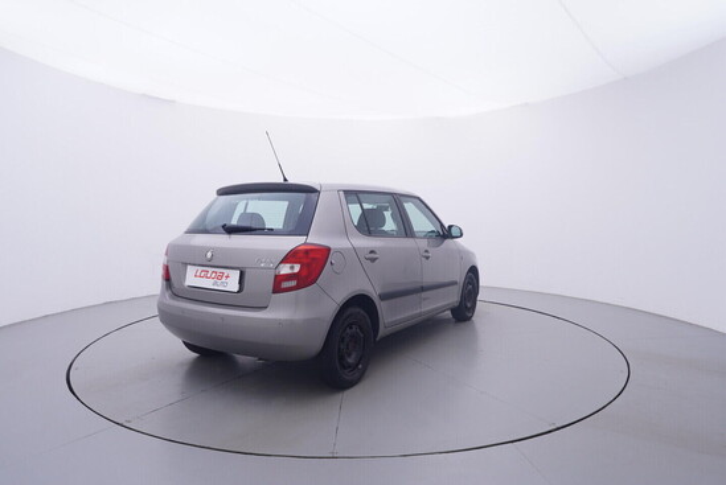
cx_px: 363
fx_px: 454
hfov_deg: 77.3
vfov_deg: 56.2
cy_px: 242
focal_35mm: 22
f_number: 5
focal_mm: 15
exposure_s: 1/80
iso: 200
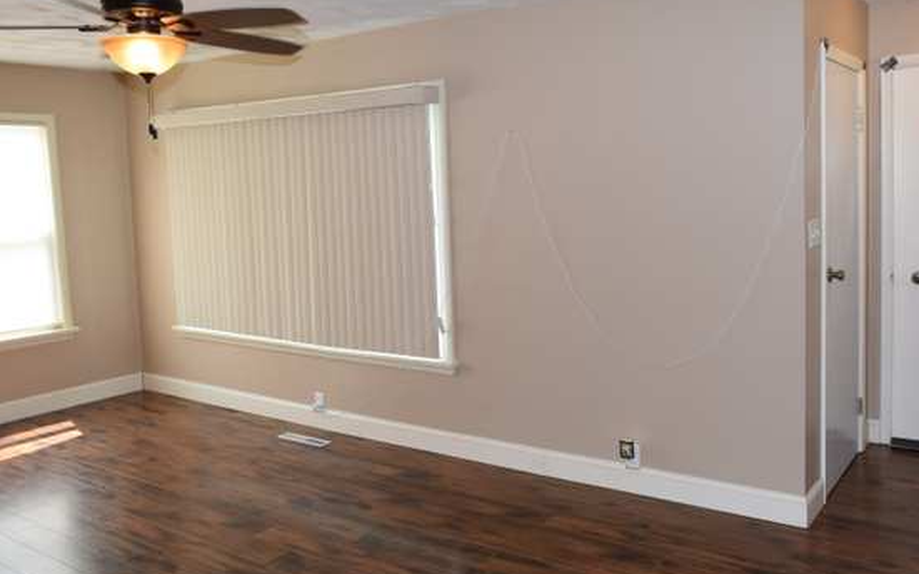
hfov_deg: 59.4
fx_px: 801
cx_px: 532
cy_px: 260
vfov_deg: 39.4
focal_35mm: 32
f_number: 5.6
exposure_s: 1/125
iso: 720
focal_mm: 18
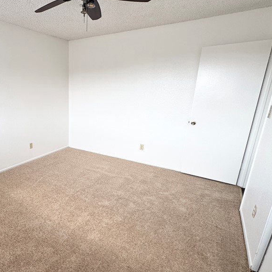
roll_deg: -1.4
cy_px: 144
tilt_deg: -16.2
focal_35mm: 22
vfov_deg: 69.6
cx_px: 74
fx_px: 196
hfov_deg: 66.0
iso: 40
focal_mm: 2.22
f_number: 2.2
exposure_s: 1/161
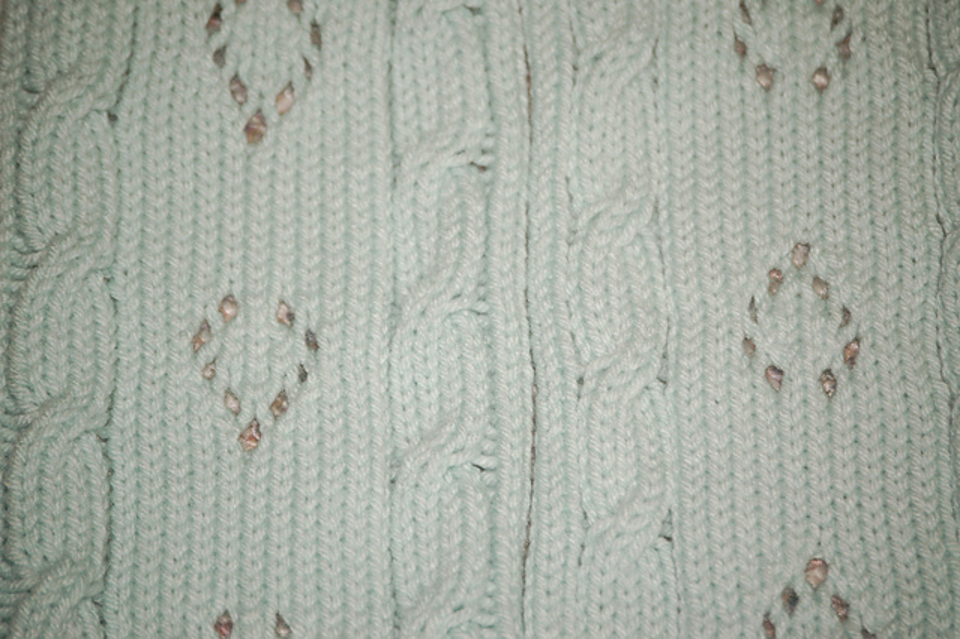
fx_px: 5197
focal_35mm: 195
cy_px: 320
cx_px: 480
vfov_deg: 7.0
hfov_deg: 10.6
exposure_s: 1/60
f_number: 5
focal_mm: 130
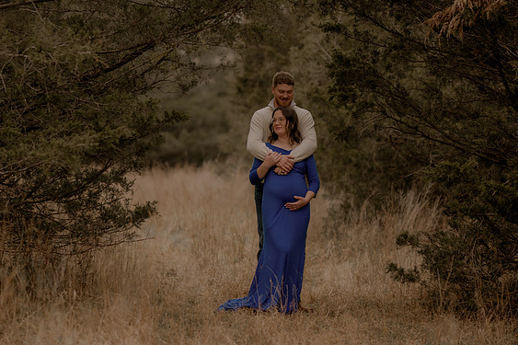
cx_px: 269
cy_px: 169
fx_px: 1999
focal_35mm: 139
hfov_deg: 14.8
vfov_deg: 9.9
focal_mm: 85
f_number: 1.4
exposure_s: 1/1600
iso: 200
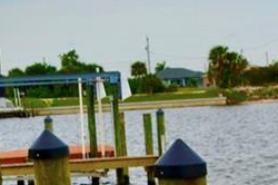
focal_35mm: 160
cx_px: 289
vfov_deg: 8.3
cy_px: 315
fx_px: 1234
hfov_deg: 12.7
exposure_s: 1/200
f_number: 7.1
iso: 100
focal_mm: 26
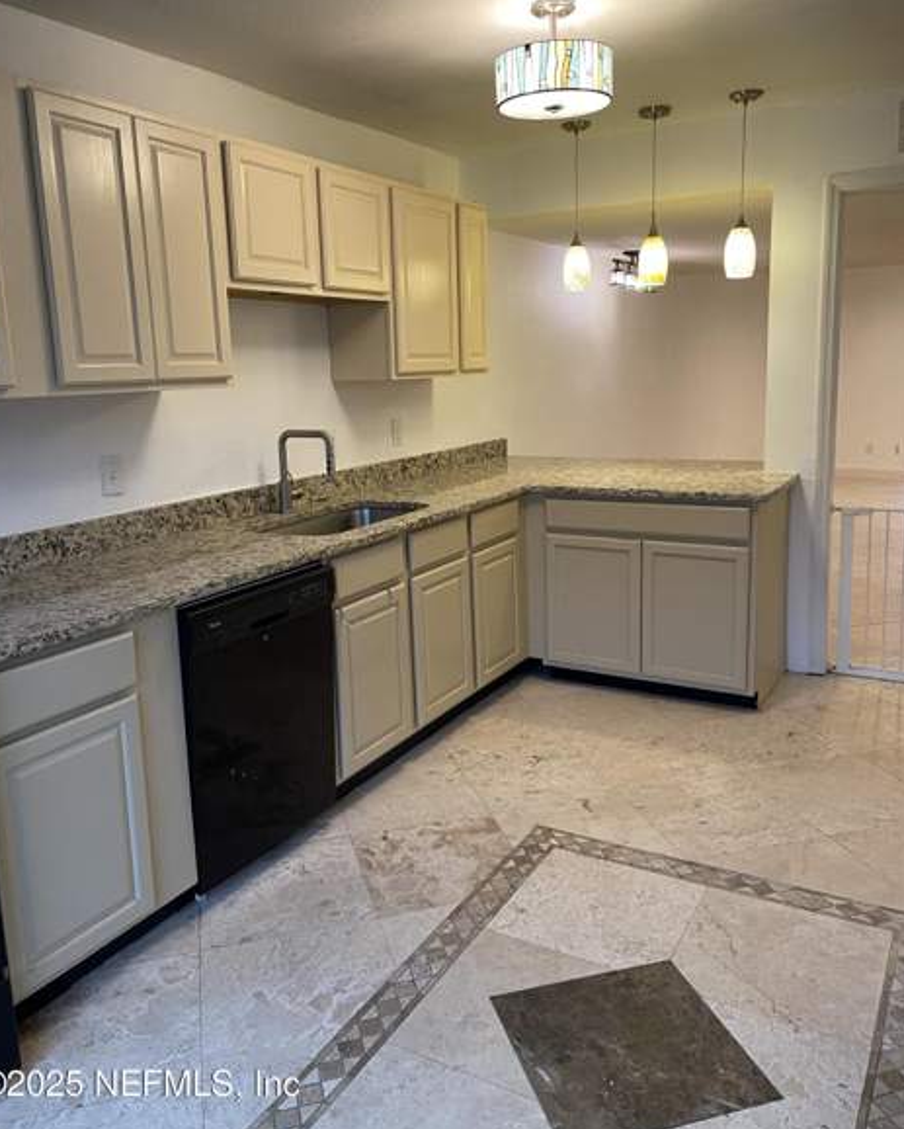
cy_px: 516
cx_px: 445
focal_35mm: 27
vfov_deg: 63.9
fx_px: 902
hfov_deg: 53.2
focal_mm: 5.1
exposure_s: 1/60
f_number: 1.6
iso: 125
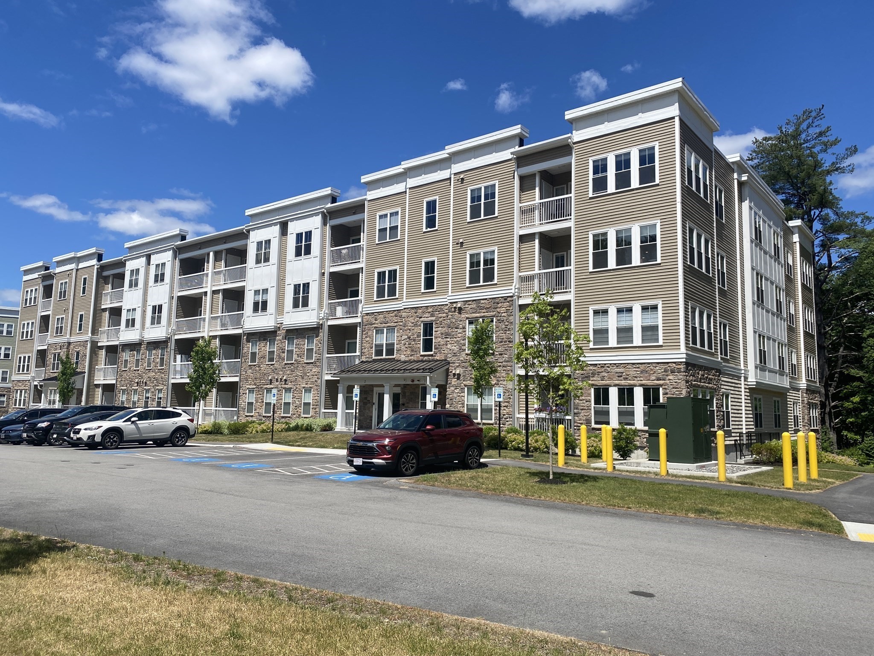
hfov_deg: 67.3
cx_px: 437
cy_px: 328
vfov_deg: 53.1
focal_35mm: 26
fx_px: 656
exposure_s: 1/3984
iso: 32
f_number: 1.8
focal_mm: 4.25
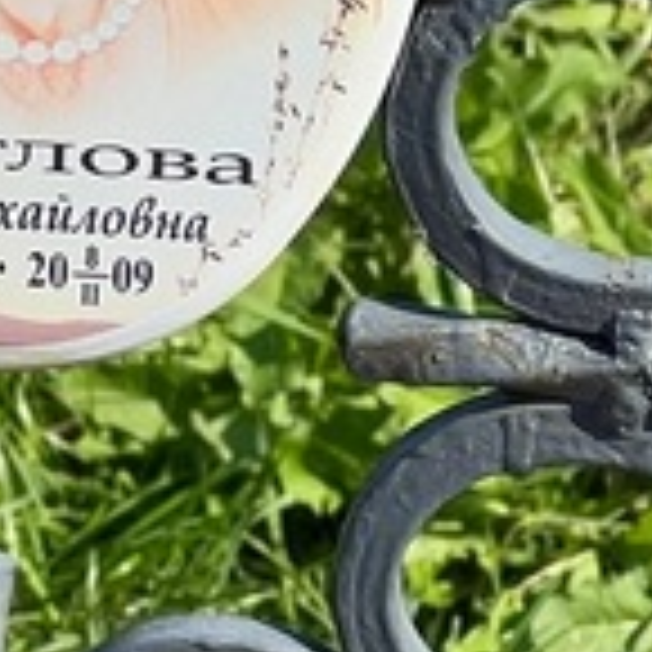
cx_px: -243
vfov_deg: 4.6
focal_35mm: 376
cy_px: -184
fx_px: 8012
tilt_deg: -18.3
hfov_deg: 4.6
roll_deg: -2.9
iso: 32
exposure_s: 1/867
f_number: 2.8
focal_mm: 9
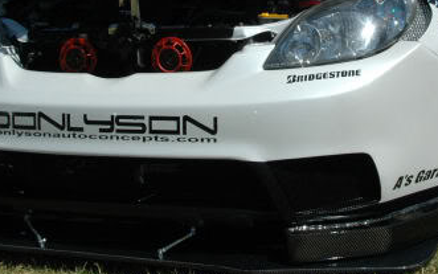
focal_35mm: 71
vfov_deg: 18.2
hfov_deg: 28.9
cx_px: 267
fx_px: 848
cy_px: 45
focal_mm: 24
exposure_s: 1/320
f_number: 14
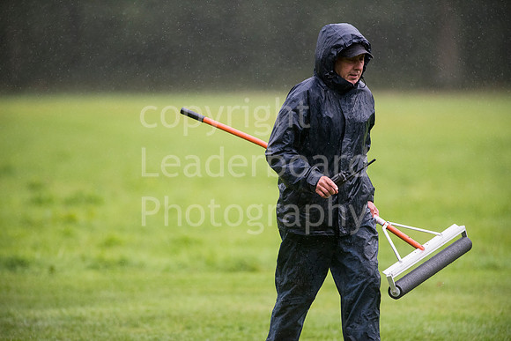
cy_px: 170
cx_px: 256
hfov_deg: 6.9
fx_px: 4259
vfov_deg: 4.6
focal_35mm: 300
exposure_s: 1/4000
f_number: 2.8
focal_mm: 300
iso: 2000
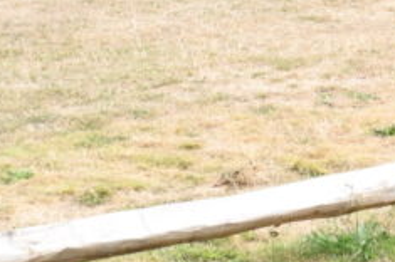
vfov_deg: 8.4
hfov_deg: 13.0
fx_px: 1720
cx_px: 357
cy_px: -218
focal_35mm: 157
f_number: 9
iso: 200
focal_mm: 27
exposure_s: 1/100
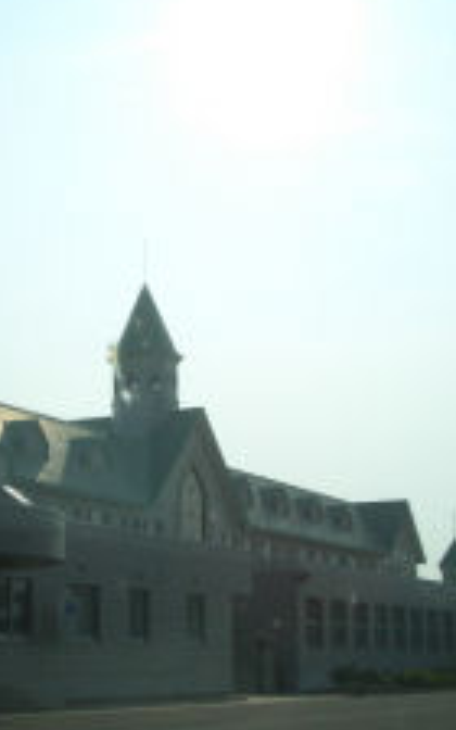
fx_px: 1392
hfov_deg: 18.4
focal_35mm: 70
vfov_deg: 29.3
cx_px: 75
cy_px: 442
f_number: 4.3
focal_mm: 5.8
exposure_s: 1/2000
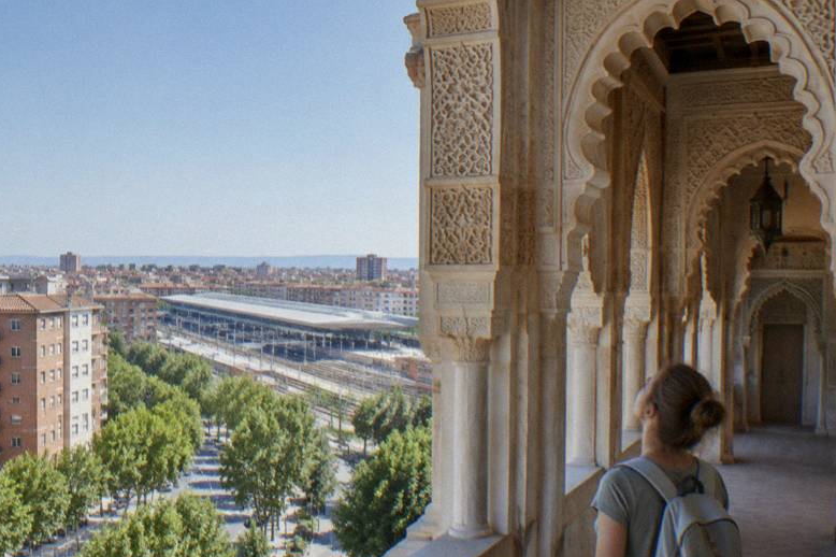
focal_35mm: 63
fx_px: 1462
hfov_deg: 31.8
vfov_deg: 21.5
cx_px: 343
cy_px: 357
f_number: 5.6
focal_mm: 49
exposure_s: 1/640
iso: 400
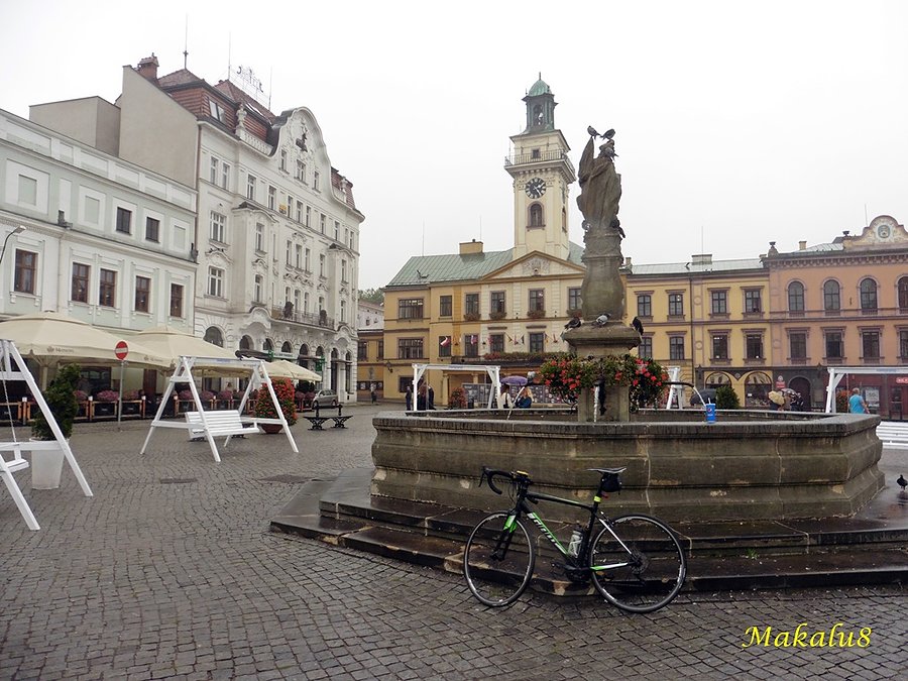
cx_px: 454
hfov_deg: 71.6
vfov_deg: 56.8
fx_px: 630
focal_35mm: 24
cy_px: 340
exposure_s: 1/200
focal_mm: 4.3
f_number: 4
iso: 100
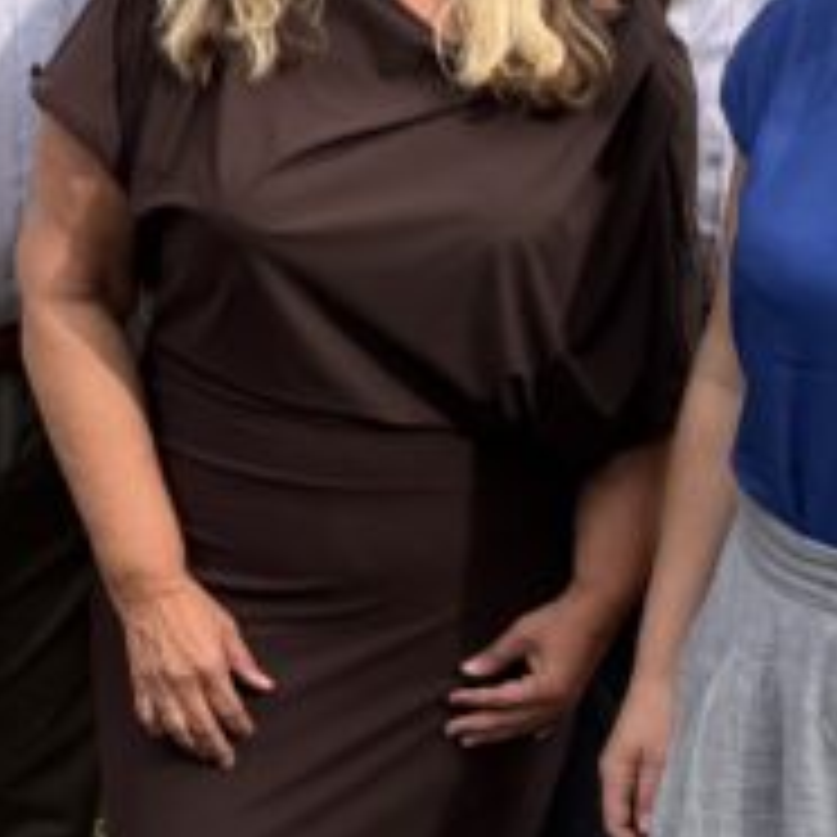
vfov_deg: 14.9
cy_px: 351
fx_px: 3201
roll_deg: -0.8
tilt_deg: -14.3
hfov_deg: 14.3
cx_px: -270
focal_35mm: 117
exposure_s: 1/1151
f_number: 1.78
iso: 80
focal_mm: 6.76
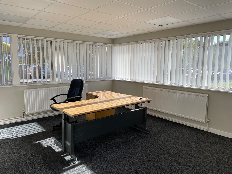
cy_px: 87
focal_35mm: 26
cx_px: 116
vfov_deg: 53.1
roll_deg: +0.1
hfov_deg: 67.3
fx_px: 174
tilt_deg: -6.1
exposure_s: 1/191
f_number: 1.6
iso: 32
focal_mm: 4.2
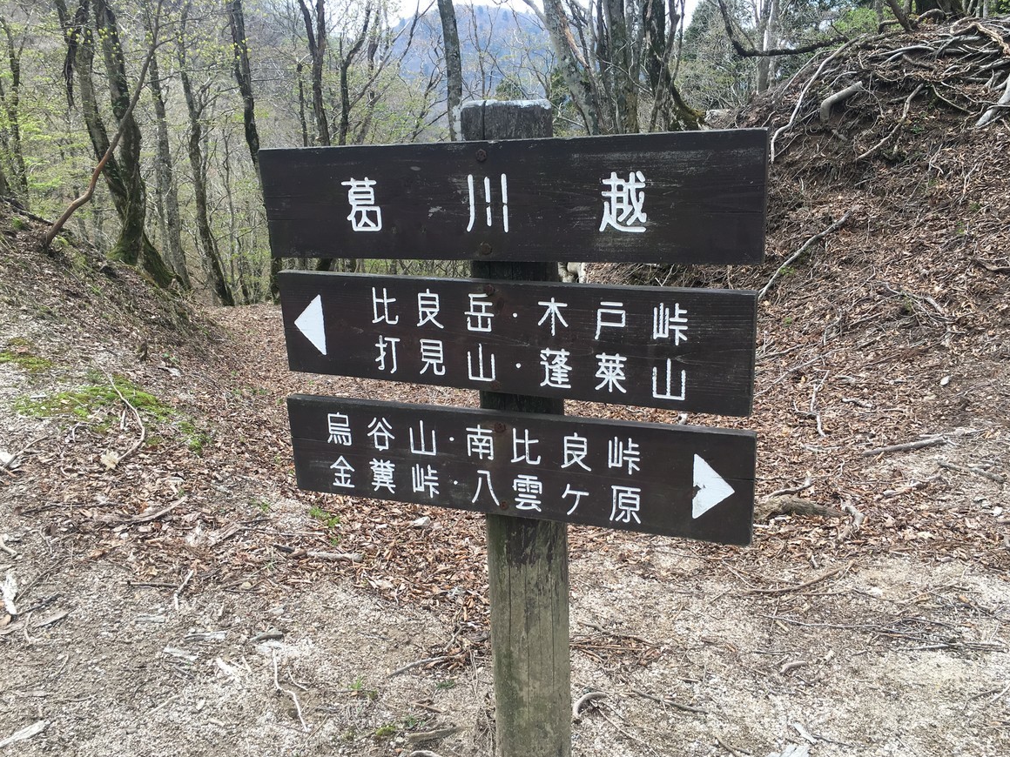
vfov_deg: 46.8
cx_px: 489
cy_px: 389
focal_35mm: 30
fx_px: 875
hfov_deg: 60.0
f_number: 2.2
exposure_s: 1/329
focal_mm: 4.15
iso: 25
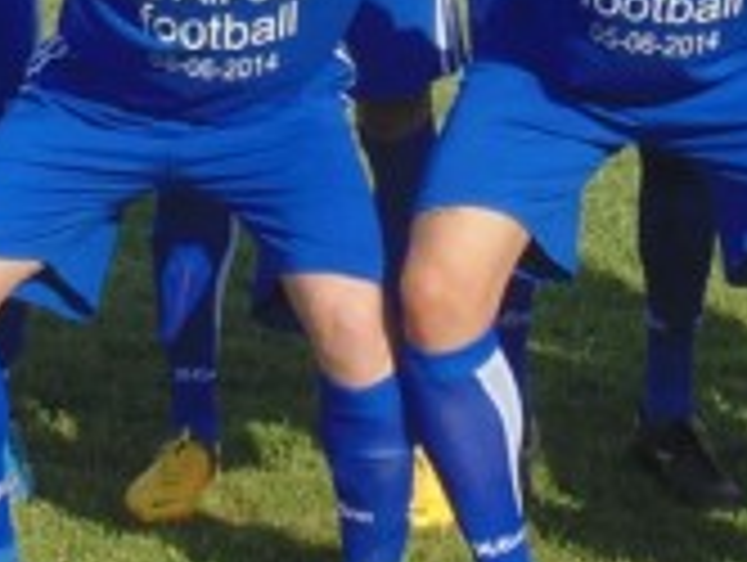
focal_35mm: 163
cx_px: 270
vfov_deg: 9.0
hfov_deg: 12.1
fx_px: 3523
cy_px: -142
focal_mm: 7.4
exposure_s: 1/800
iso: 80
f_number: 3.6
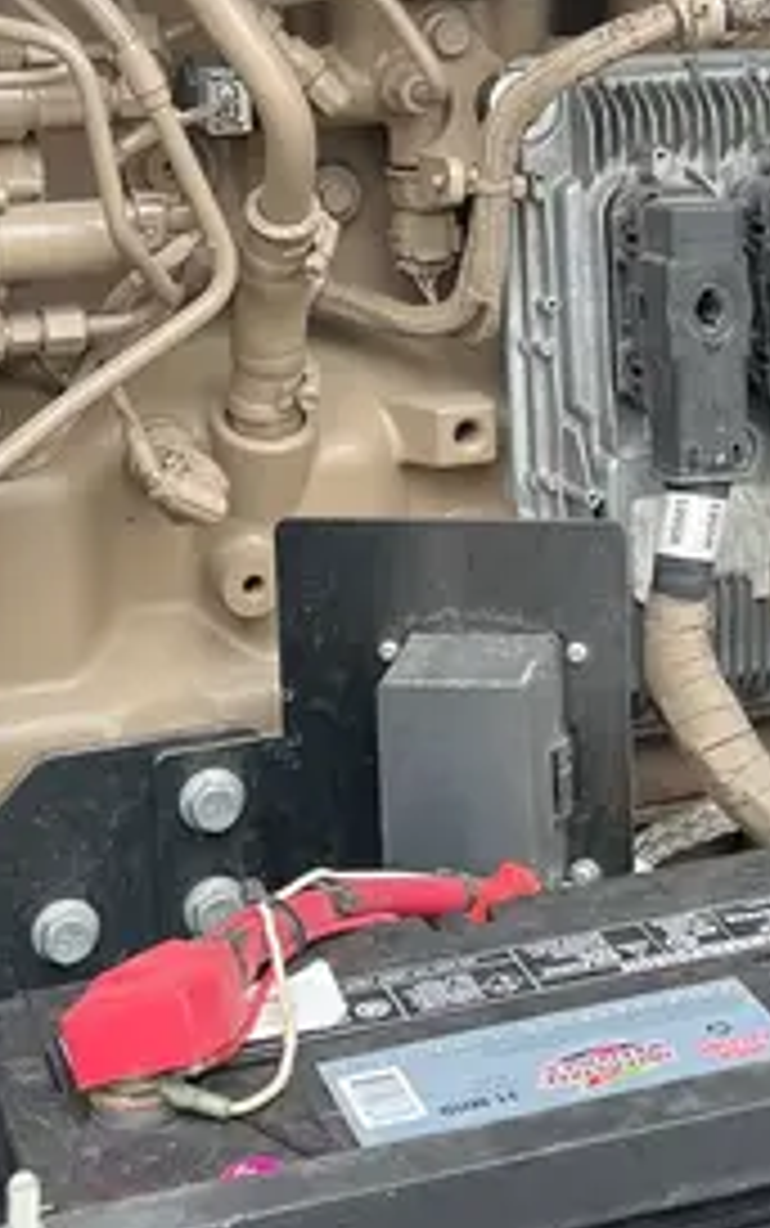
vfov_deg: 27.2
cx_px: 711
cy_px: 205
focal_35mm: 74
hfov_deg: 17.4
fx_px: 2481
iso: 125
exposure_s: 1/117
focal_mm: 5.1
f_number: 1.6
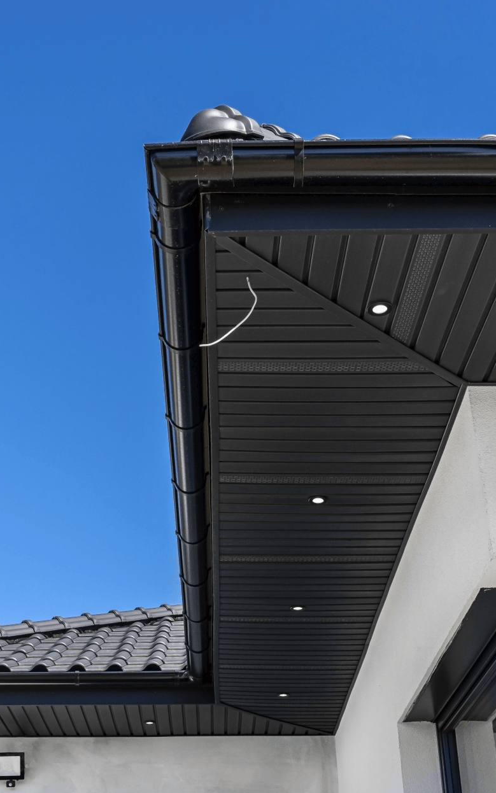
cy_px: 402
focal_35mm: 55
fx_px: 1189
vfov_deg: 36.9
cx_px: 208
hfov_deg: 23.5
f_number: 8
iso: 400
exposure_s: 1/640
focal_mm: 35
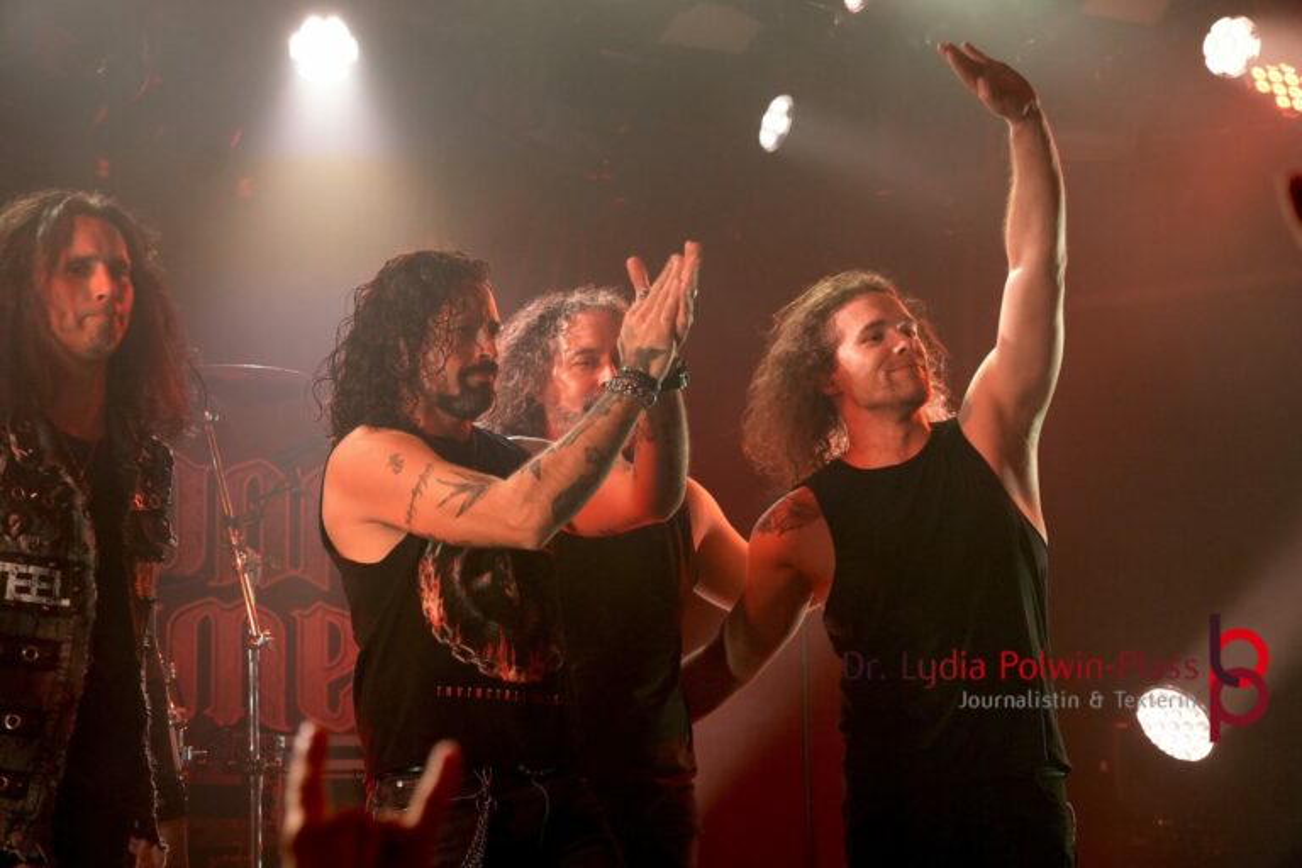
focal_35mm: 105
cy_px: 434
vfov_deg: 13.0
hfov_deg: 19.5
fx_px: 3797
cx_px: 651
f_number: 5
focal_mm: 70
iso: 2000
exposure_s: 1/160
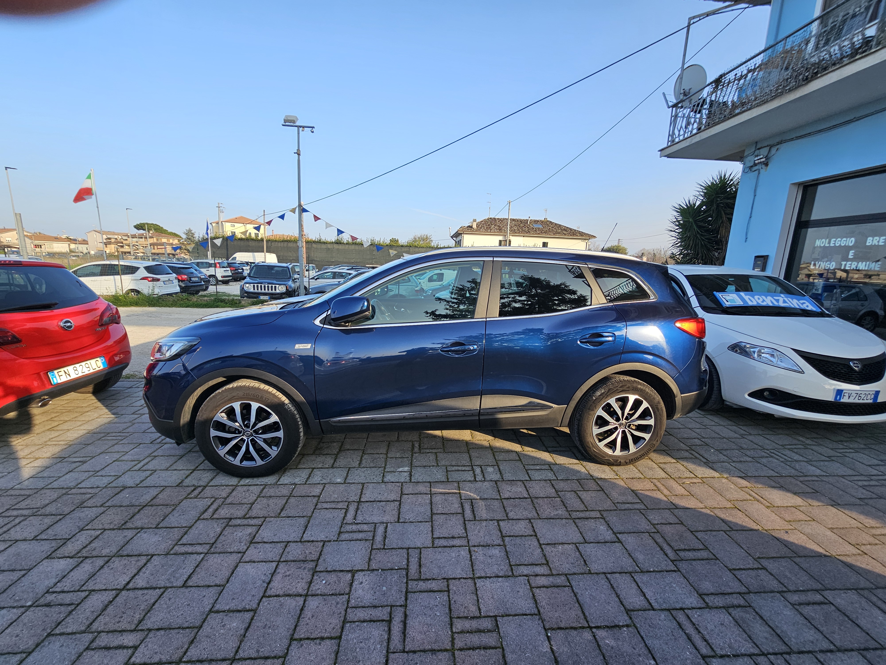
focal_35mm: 13
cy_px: 332
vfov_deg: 89.9
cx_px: 443
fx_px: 333
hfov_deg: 106.2
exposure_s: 1/701
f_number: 2.2
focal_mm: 2.2
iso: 50
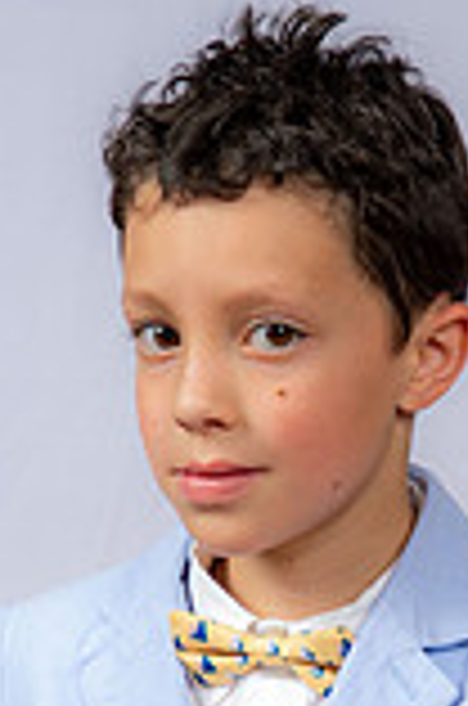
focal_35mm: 201
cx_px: 416
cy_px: 742
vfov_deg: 10.2
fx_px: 3937
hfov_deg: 6.8
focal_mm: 70
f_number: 6.3
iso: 250
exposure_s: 1/160
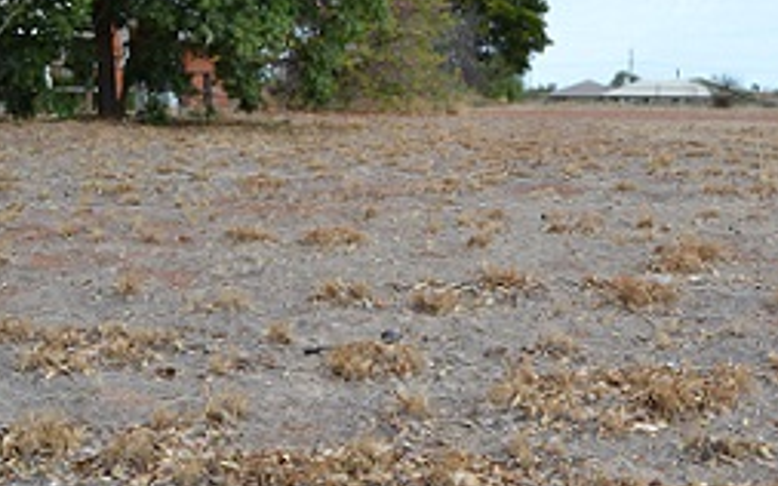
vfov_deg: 25.7
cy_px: 414
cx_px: 429
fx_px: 1039
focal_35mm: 49
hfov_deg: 41.0
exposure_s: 1/160
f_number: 6.3
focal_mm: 18
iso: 100
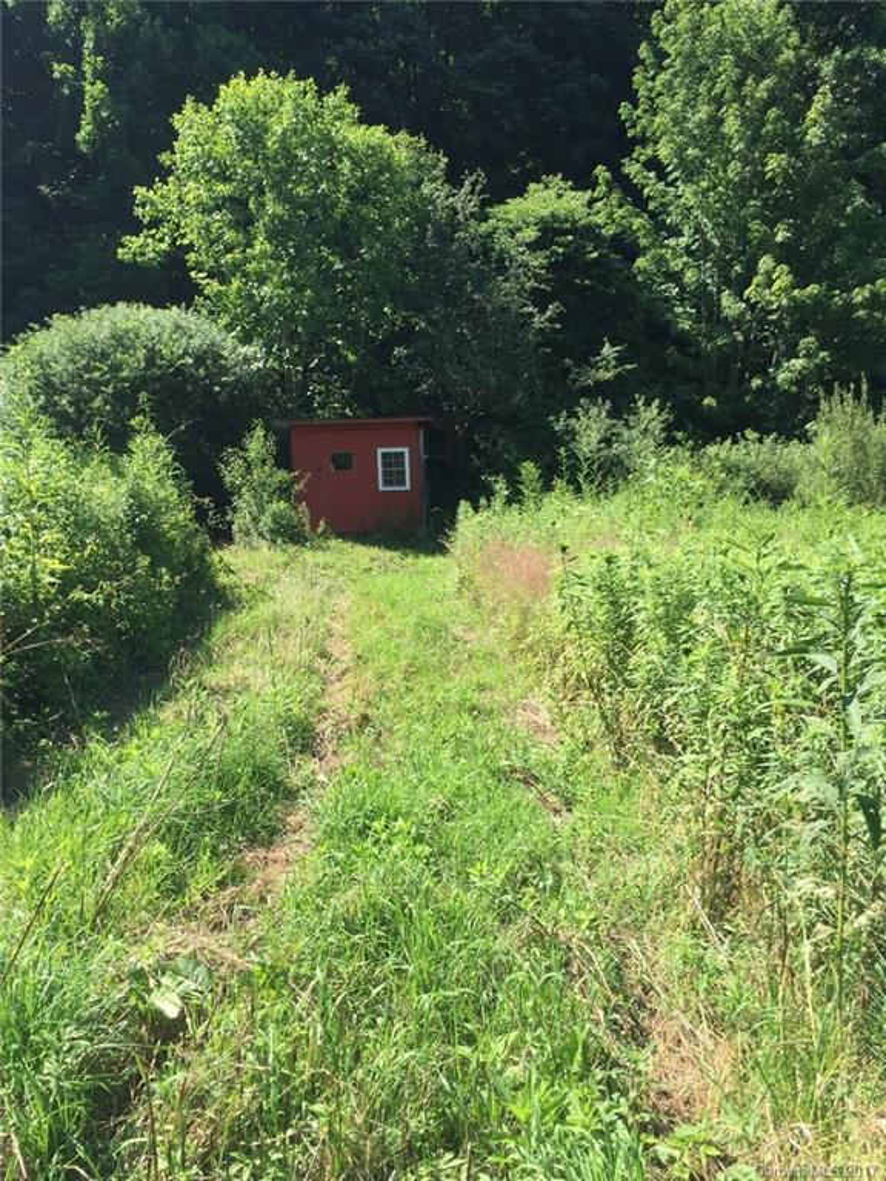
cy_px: 590
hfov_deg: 48.2
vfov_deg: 61.7
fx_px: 990
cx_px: 443
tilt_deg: -12.2
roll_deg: +1.5
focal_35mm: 29
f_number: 2.2
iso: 32
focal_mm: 4.15
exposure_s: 1/694
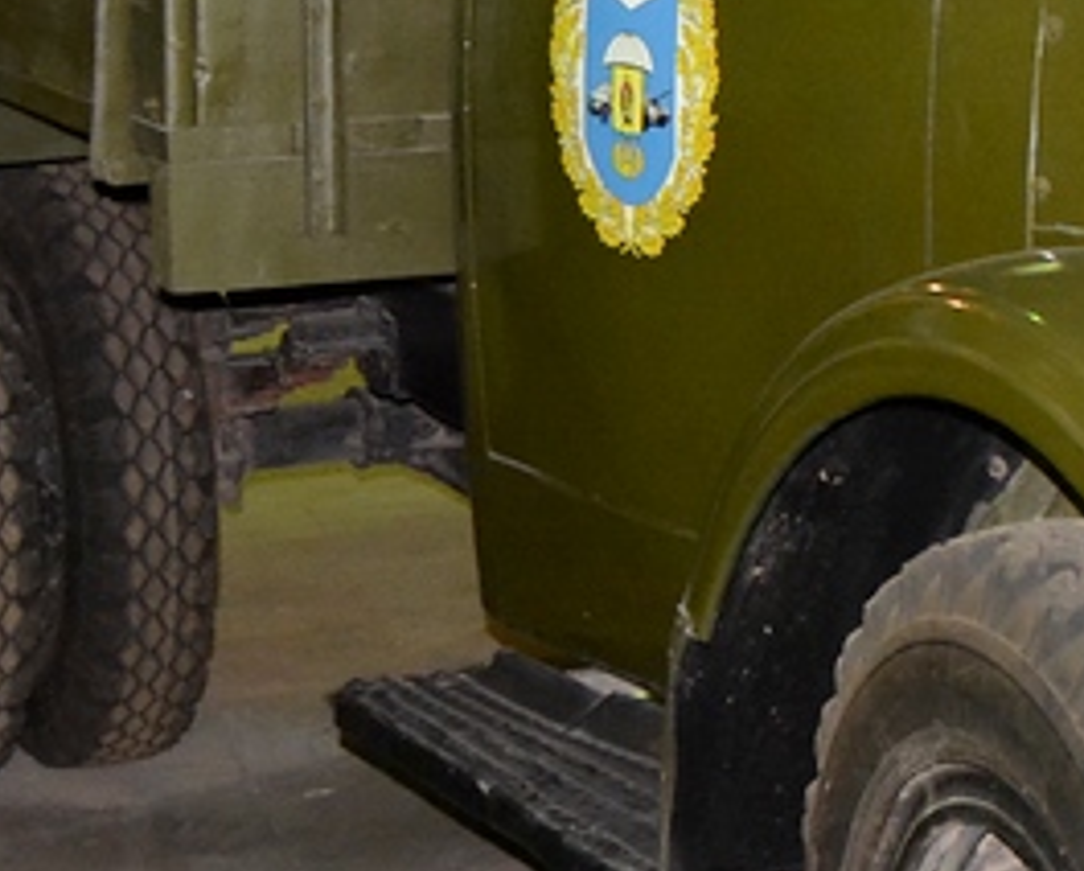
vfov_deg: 13.4
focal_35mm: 115
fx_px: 3695
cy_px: 189
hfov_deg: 15.5
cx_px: 1564
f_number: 3.5
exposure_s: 1/60
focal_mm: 18
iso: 1400
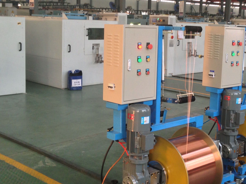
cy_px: 76
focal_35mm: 59
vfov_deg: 24.8
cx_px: 153
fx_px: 419
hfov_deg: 32.6
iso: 80
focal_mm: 4.13
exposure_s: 1/20
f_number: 2.4
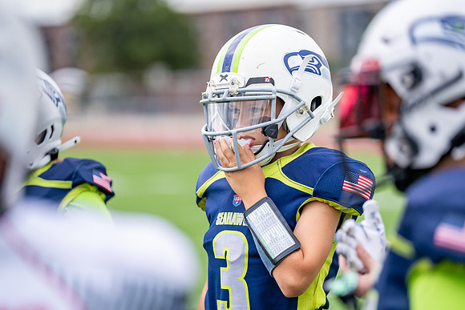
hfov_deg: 12.8
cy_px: 152
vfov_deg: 8.5
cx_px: 236
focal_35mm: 161
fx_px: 2079
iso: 320
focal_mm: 156
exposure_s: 1/2500
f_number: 2.8
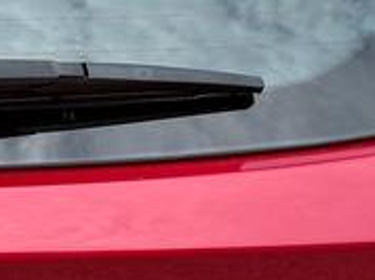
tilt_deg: -22.9
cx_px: -244
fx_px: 1872
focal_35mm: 173
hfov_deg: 10.9
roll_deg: -0.9
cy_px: 438
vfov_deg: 8.4
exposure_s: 1/1727
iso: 80
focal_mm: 6.76
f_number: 1.78
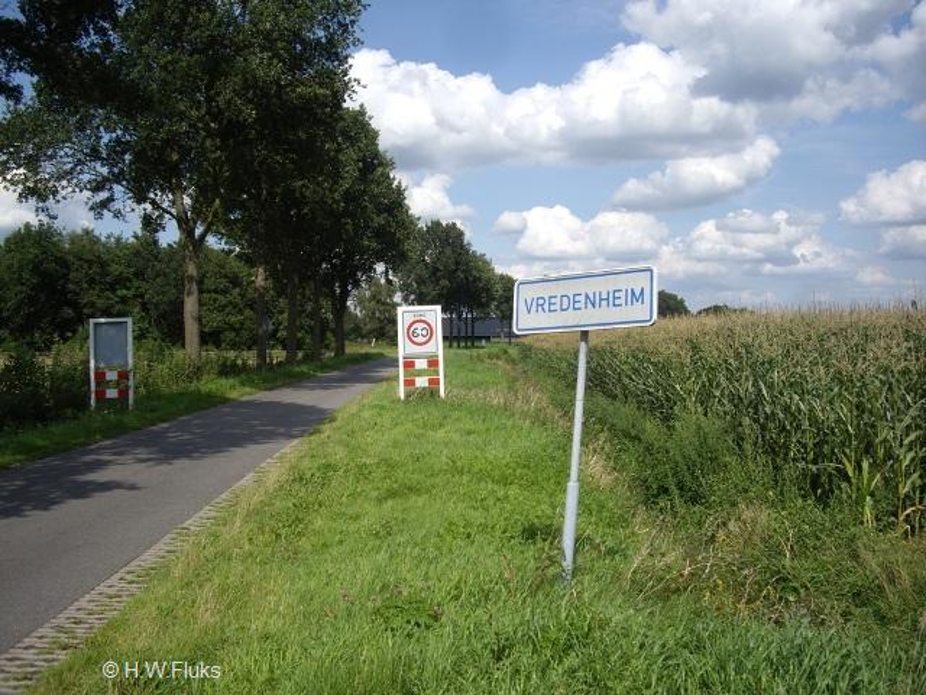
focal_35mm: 38
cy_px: 348
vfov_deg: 37.7
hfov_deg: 49.0
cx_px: 463
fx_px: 1017
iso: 64
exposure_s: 1/160
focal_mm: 7.9
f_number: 8
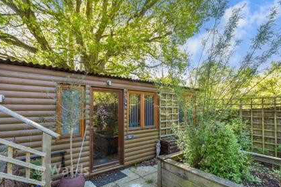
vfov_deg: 70.4
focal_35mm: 17
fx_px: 133
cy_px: 97
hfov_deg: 93.3
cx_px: 138
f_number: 8
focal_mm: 10
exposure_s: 1/25
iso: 160
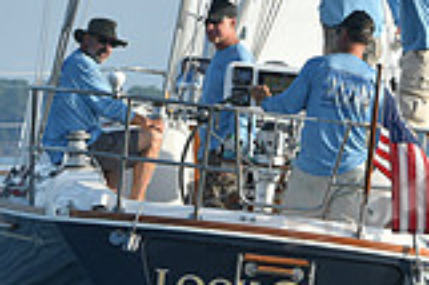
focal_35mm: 559
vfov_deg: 2.5
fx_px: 6655
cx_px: 144
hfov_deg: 3.7
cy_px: 79
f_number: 8
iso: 320
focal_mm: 155
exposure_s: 1/800
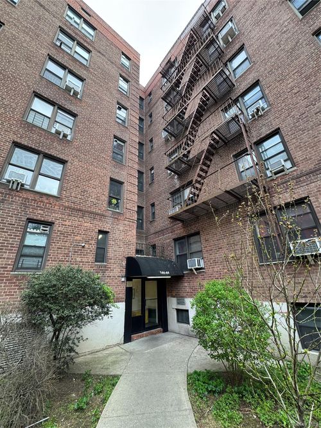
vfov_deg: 102.1
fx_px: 173
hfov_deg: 85.7
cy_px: 214
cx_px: 160
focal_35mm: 14
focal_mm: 2.22
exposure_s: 1/99
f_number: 2.2
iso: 64
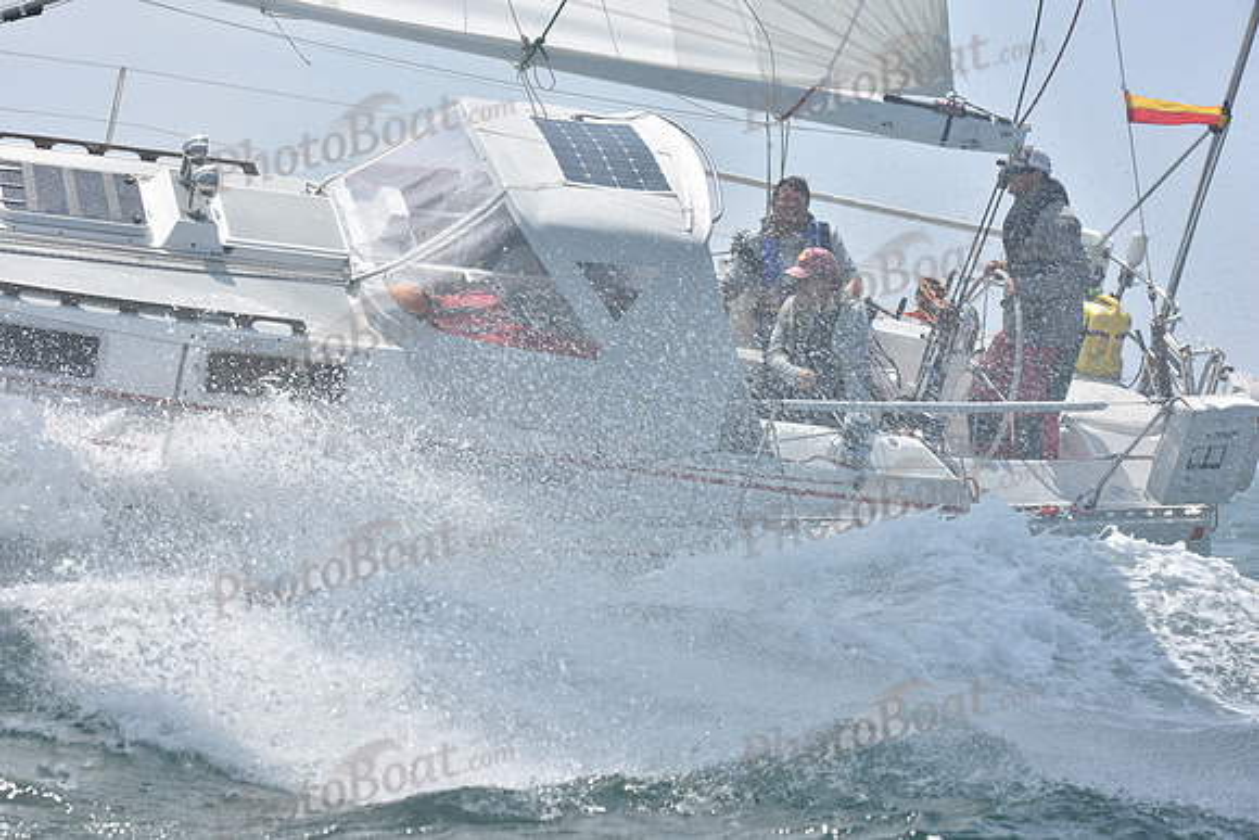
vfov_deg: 13.7
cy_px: 420
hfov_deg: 20.4
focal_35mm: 100
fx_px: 3498
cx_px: 630
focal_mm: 100
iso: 320
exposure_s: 1/1000
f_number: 9
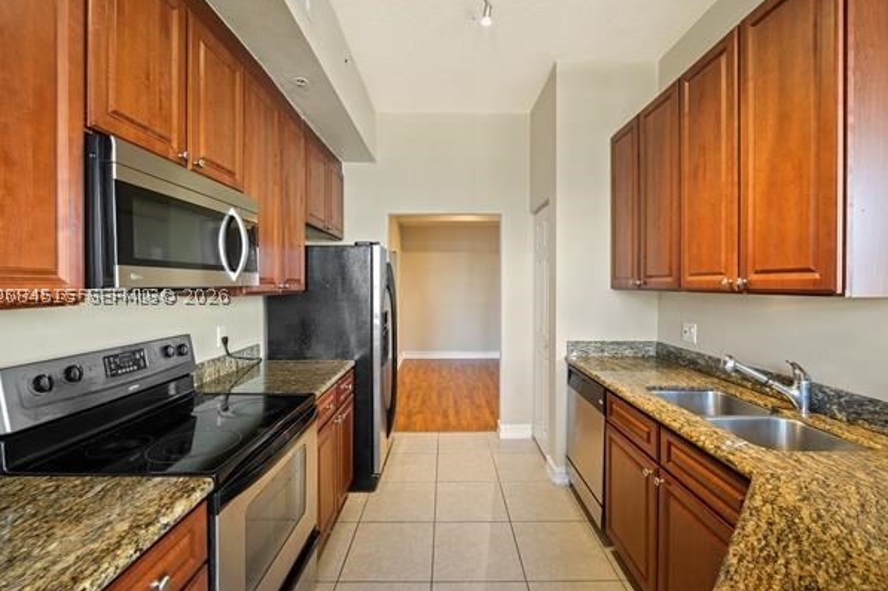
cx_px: 440
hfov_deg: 100.4
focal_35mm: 15
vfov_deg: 77.2
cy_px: 296
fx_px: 370
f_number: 8
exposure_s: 1/1.67
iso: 200
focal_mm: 14
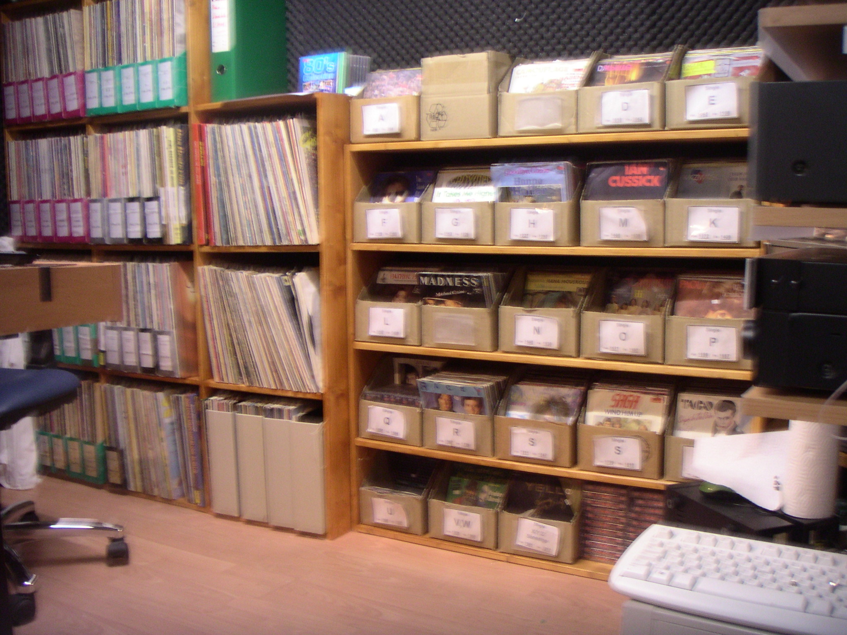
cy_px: 318
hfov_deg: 50.1
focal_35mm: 37
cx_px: 424
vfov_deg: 38.7
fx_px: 905
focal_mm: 5.7
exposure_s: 1/3
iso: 100
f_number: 2.8
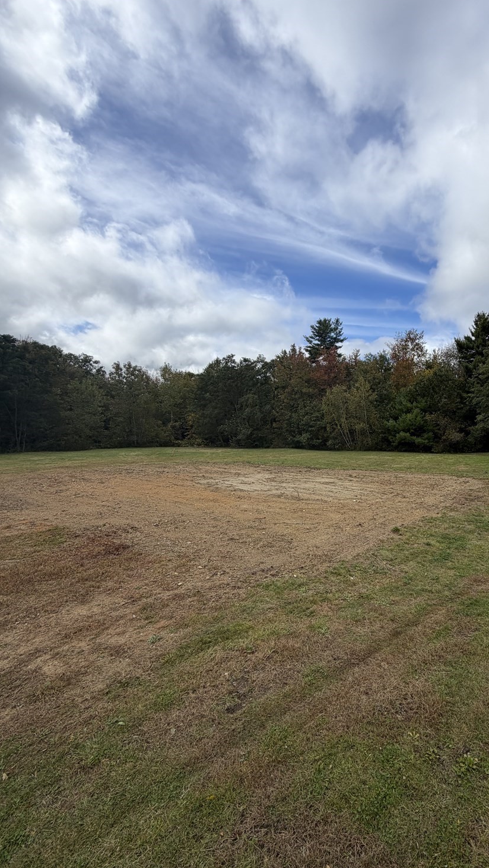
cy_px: 438
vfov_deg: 99.4
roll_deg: -0.2
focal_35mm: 16
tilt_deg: -0.7
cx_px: 341
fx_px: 369
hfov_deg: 64.6
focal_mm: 2.22
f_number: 2.2
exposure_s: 1/1259
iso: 20
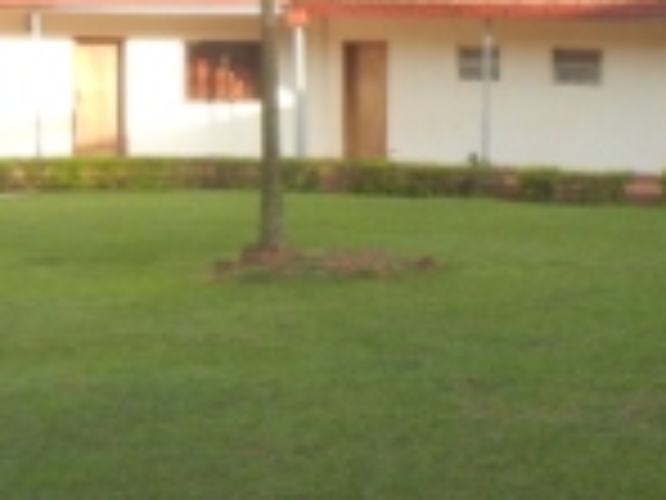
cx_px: 621
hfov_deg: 21.0
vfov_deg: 16.2
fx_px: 1751
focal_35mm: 91
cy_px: 284
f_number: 3.5
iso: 160
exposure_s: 1/210
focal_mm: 5.4
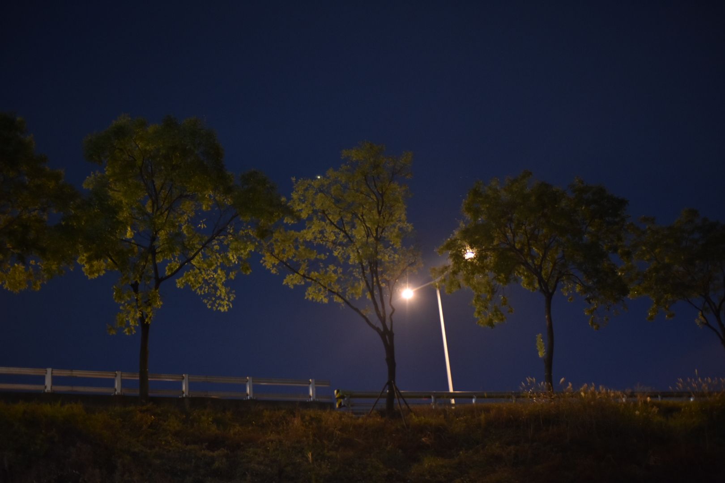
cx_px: 362
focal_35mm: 45
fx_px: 906
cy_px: 242
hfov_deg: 43.6
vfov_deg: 29.9
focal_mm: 30
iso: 800
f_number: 1.4
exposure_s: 1/30
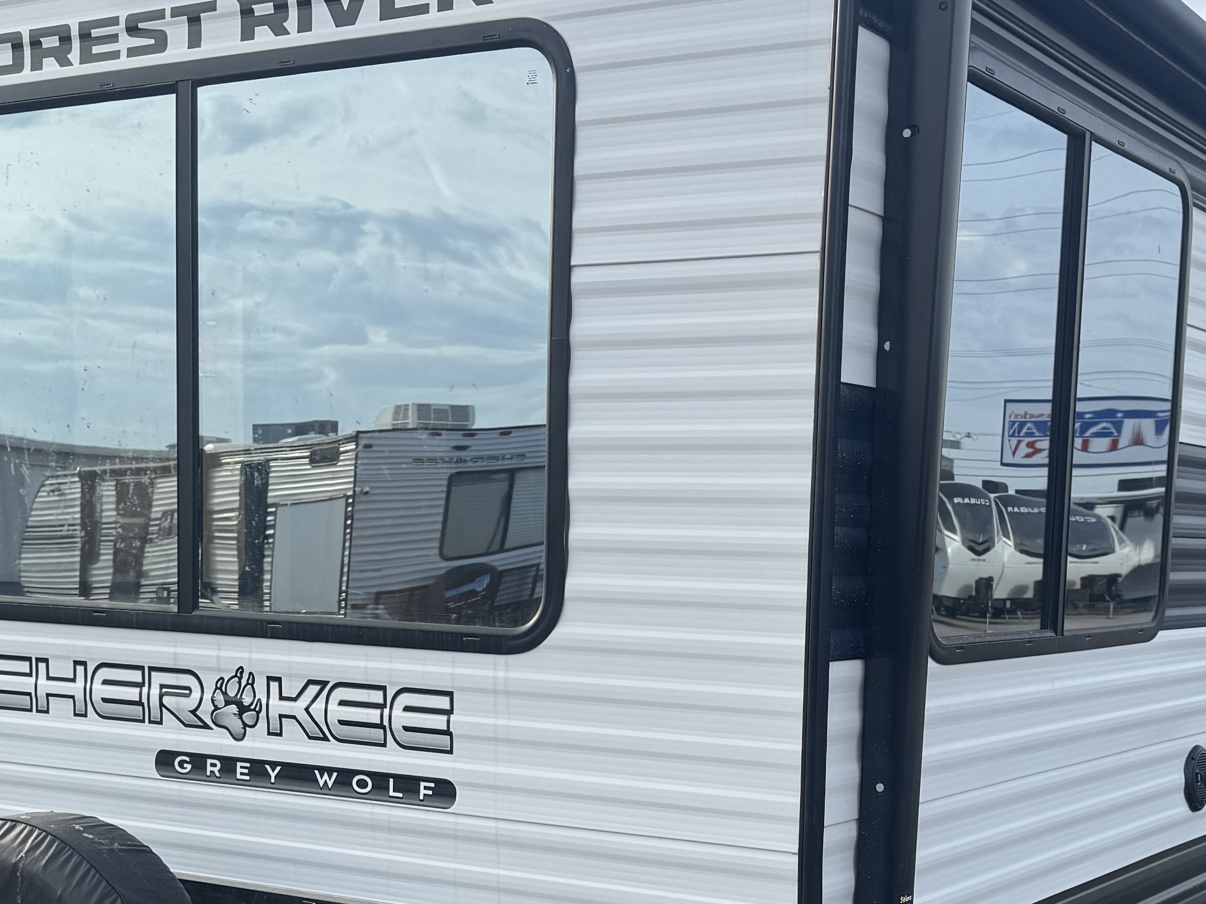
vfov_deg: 25.9
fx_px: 1916
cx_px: 692
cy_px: 769
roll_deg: -1.5
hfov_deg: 34.9
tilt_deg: -4.1
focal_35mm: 55
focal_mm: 6.76
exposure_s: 1/2252
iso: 80
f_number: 1.78
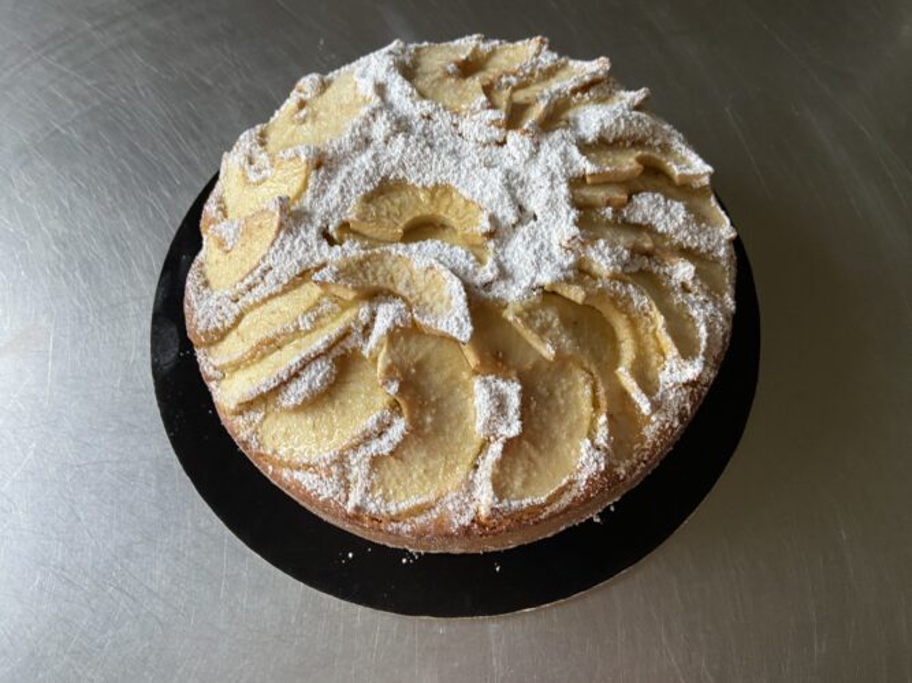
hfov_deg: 67.3
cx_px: 456
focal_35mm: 26
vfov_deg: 53.0
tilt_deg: -67.3
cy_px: 342
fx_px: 685
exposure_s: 1/73
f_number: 1.8
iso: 125
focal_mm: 4.25
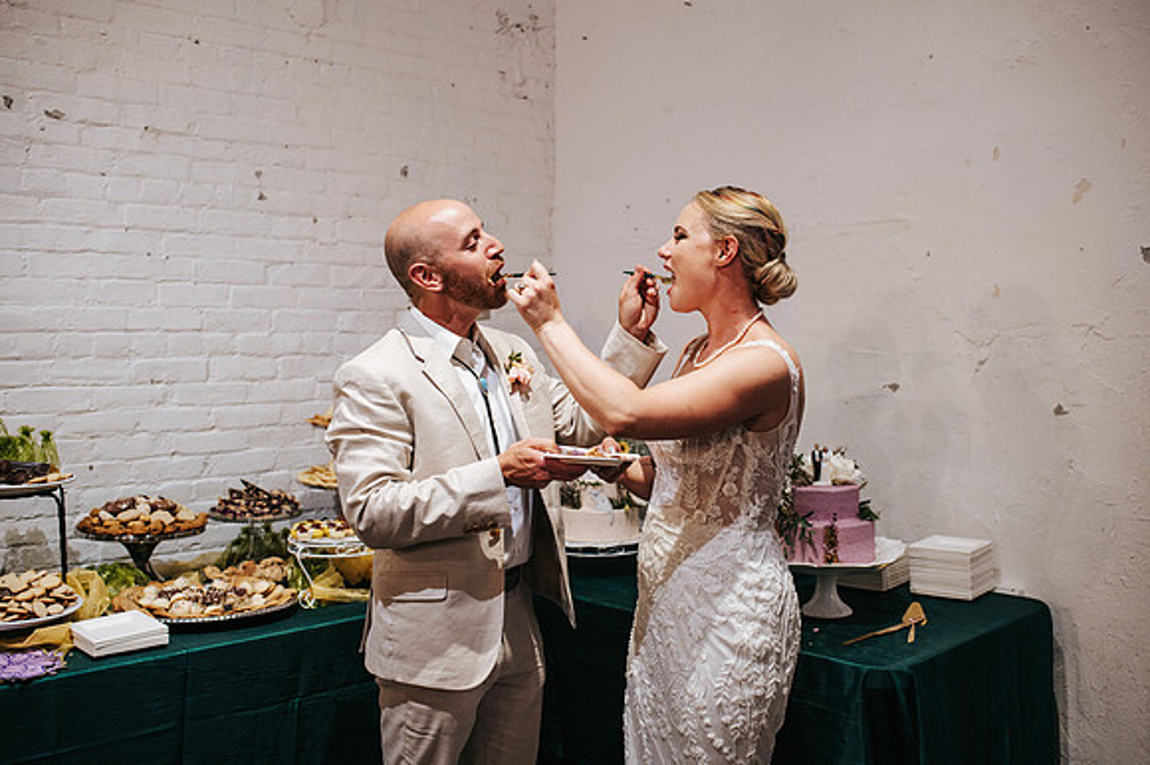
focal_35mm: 35
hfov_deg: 54.5
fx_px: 1117
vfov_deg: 37.8
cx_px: 575
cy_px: 382
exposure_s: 1/200
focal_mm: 35
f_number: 2.8
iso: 1000
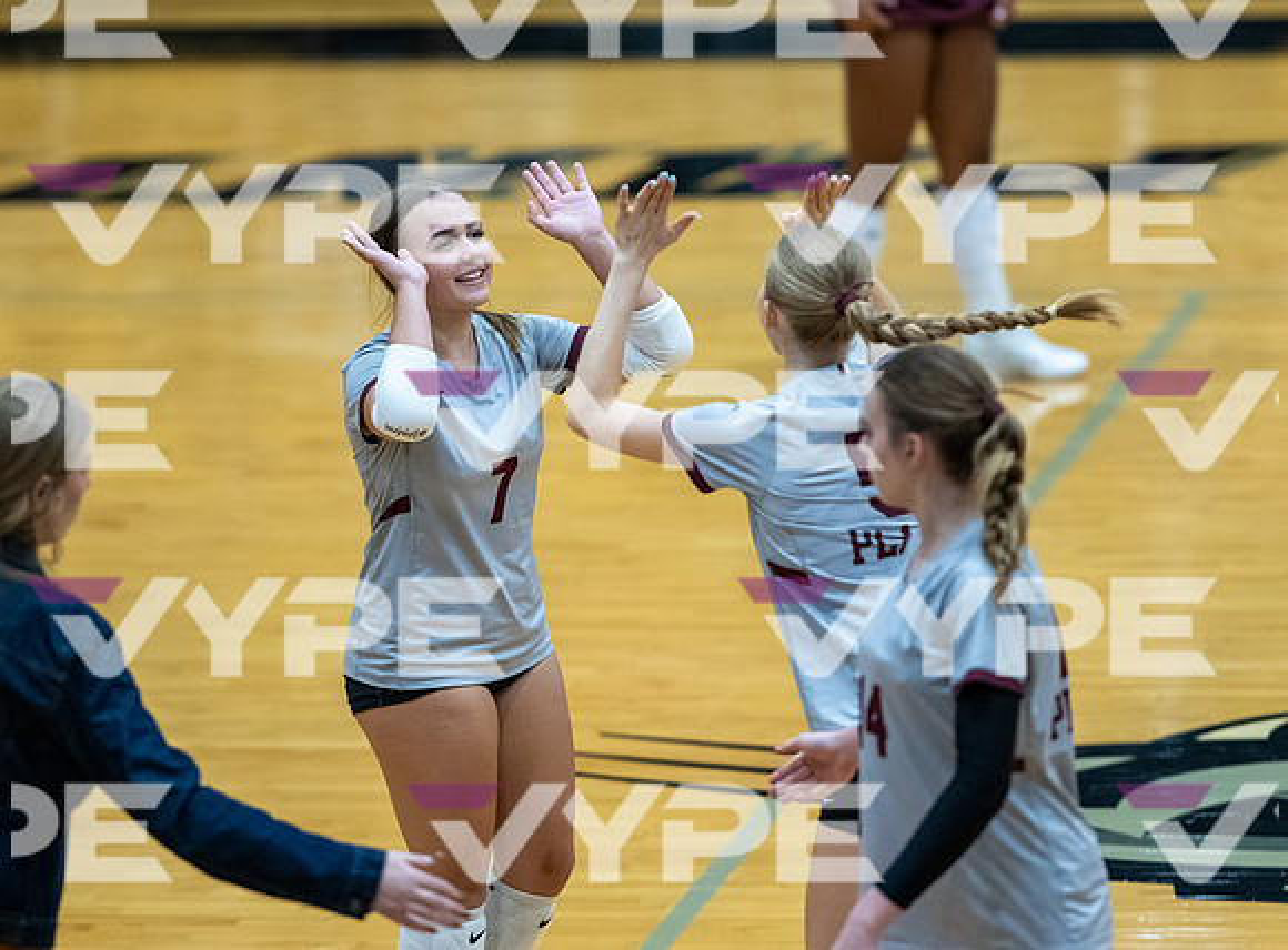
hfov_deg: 6.1
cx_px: 631
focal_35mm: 325
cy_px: 406
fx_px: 12041
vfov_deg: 4.5
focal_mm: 200
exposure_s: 1/1600
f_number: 2
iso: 3200
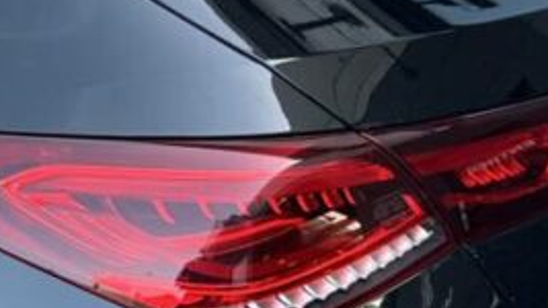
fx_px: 2368
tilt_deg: -13.1
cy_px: 55
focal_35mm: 163
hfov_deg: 12.2
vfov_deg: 7.4
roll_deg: -2.3
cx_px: -400
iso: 40
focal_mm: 5.1
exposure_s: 1/178
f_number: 1.6
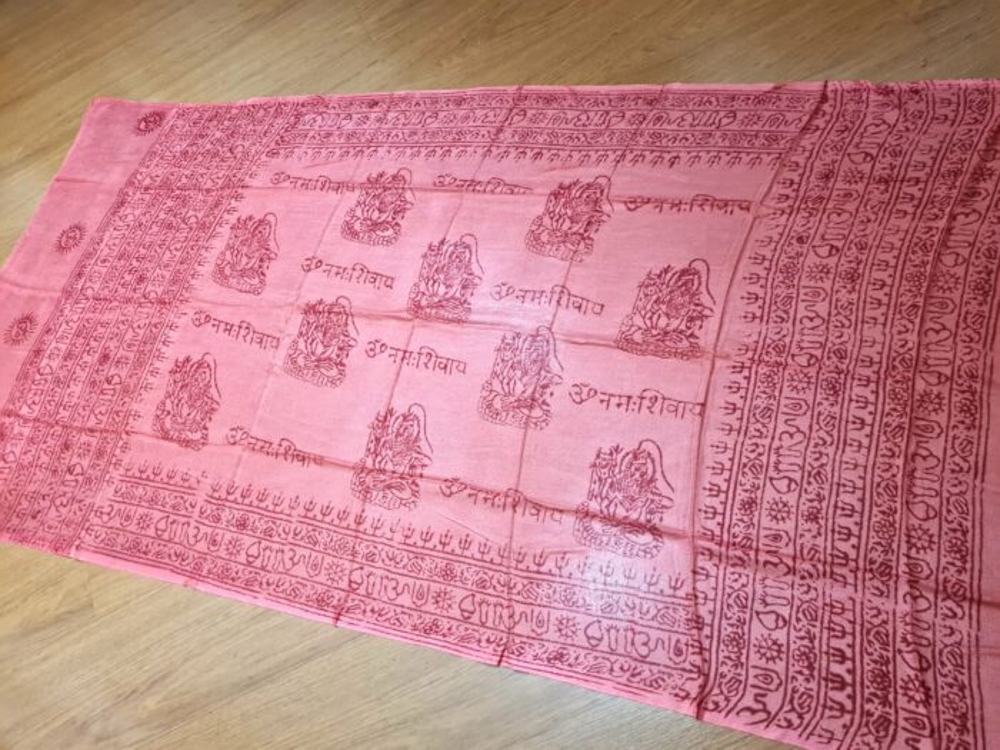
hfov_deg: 67.3
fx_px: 751
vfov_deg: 53.1
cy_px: 375
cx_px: 500
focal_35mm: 26
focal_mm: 5.4
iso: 400
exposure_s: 1/40
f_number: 1.8
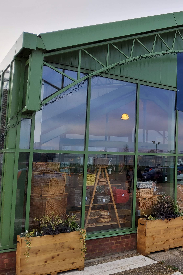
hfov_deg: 29.1
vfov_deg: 47.4
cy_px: 134
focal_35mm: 41
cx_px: 207
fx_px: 313
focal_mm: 3.08
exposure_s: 1/142
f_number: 2
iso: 50
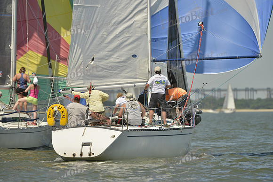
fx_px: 3034
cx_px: 136
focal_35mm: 400
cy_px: 91
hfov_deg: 5.2
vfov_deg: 3.4
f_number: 6.3
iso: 200
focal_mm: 400
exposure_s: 1/1600
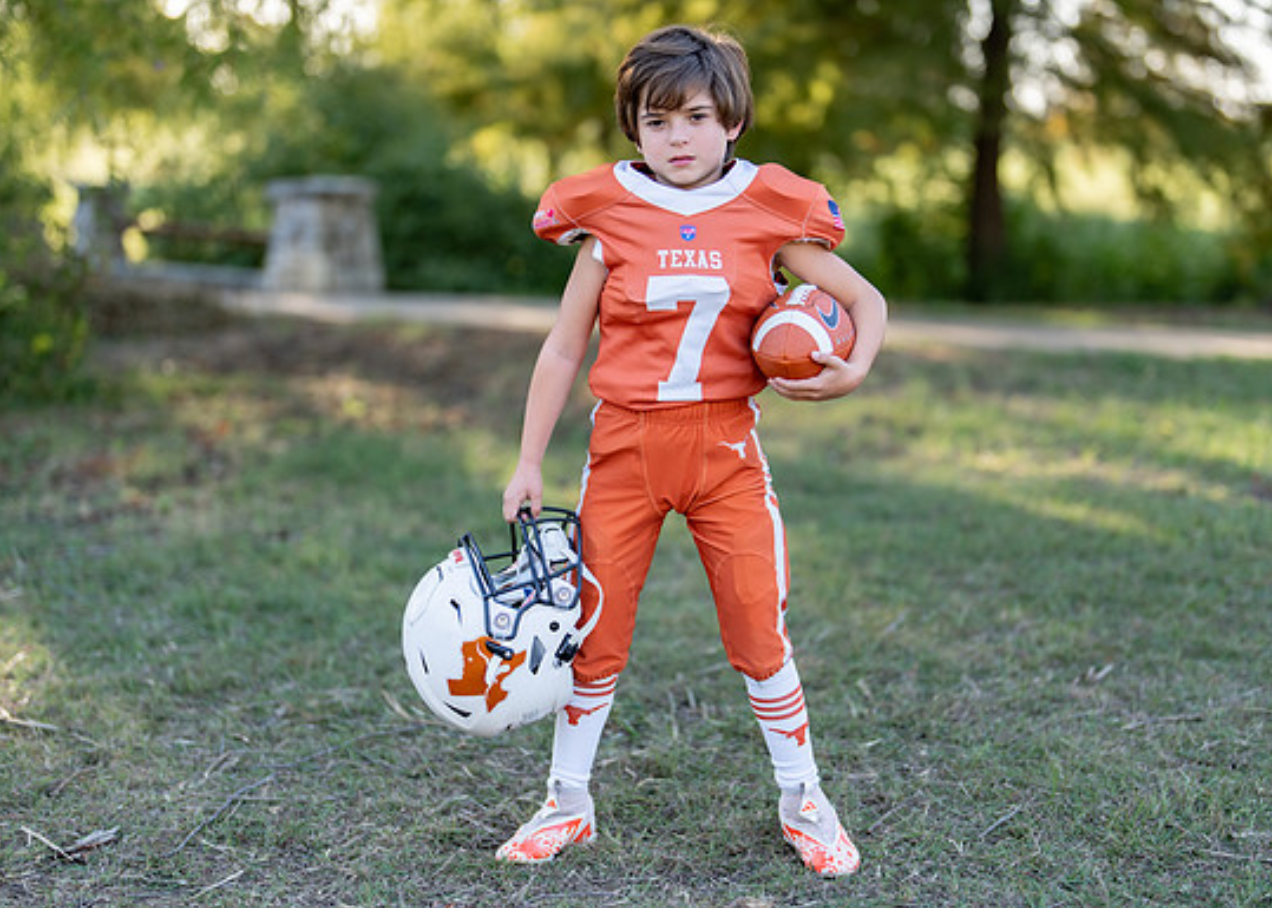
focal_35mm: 64
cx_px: 702
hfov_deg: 30.7
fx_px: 2312
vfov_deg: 22.2
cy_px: 441
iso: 100
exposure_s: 1/1000
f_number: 1.2
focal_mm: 50
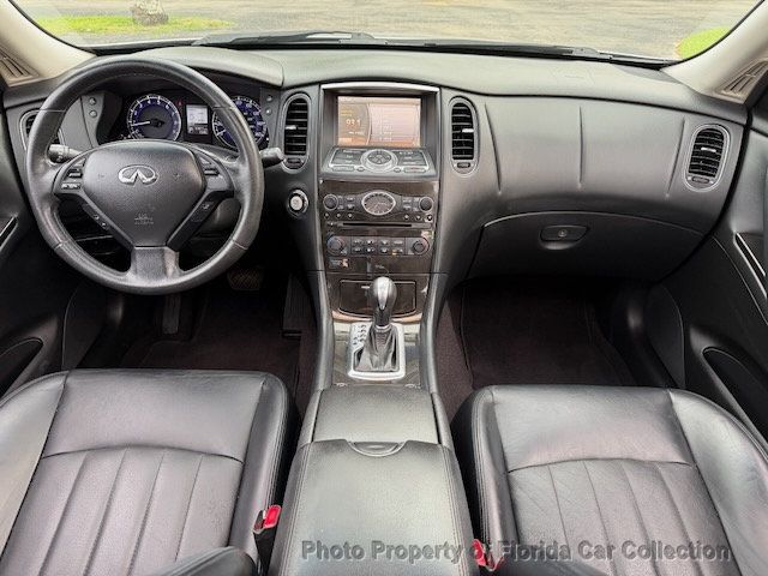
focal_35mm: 24
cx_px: 384
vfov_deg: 56.8
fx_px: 532
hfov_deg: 71.6
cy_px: 288
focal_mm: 6.76
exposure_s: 1/68
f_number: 1.78
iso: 200
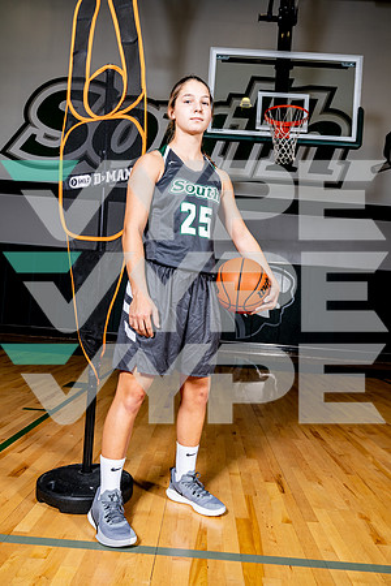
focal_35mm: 29
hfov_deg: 45.0
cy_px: 293
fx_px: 472
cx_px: 196
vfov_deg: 63.7
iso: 250
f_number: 5.6
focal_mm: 29
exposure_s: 1/125
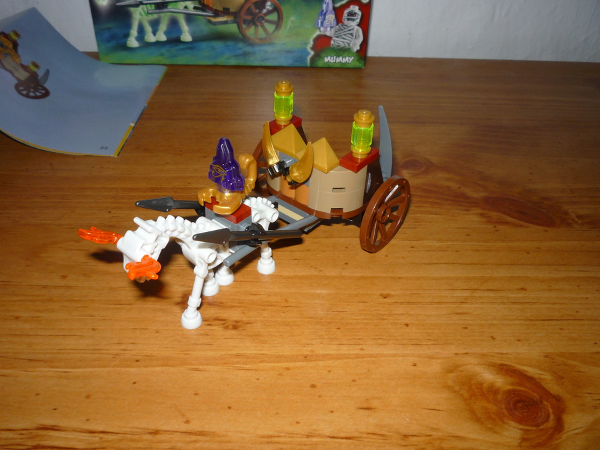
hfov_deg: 56.8
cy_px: 225
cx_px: 300
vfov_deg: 44.2
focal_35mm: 32
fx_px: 555
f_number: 4
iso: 100
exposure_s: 1/30
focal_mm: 5.2
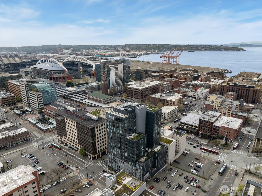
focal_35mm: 24
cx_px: 131
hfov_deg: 71.6
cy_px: 98
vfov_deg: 56.7
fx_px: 182
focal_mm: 12.29
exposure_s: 1/1600
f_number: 2.8
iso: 130
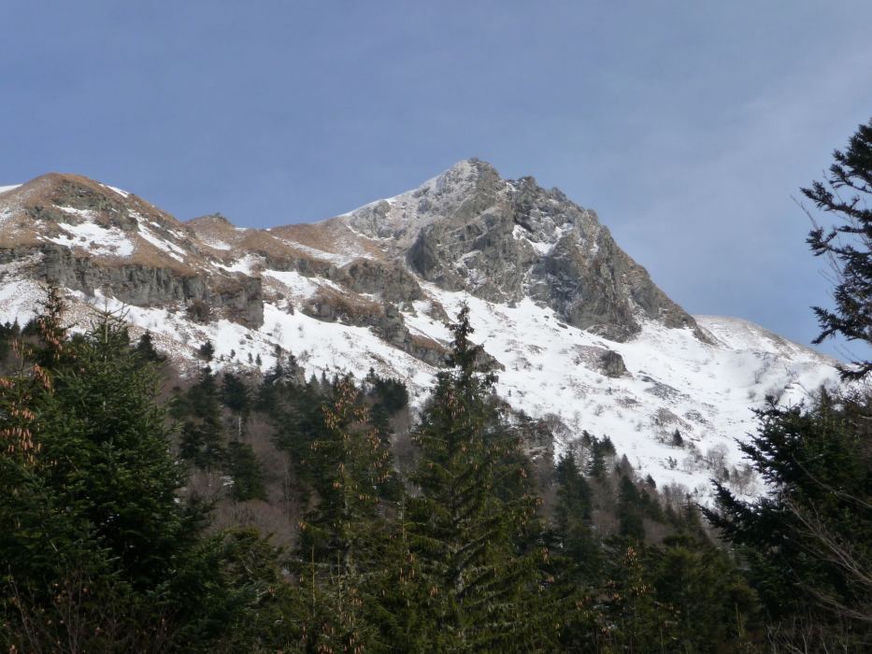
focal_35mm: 77
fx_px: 1940
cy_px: 327
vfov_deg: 19.1
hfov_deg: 25.3
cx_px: 436
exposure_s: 1/1000
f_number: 4.6
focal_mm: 13.1
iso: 160
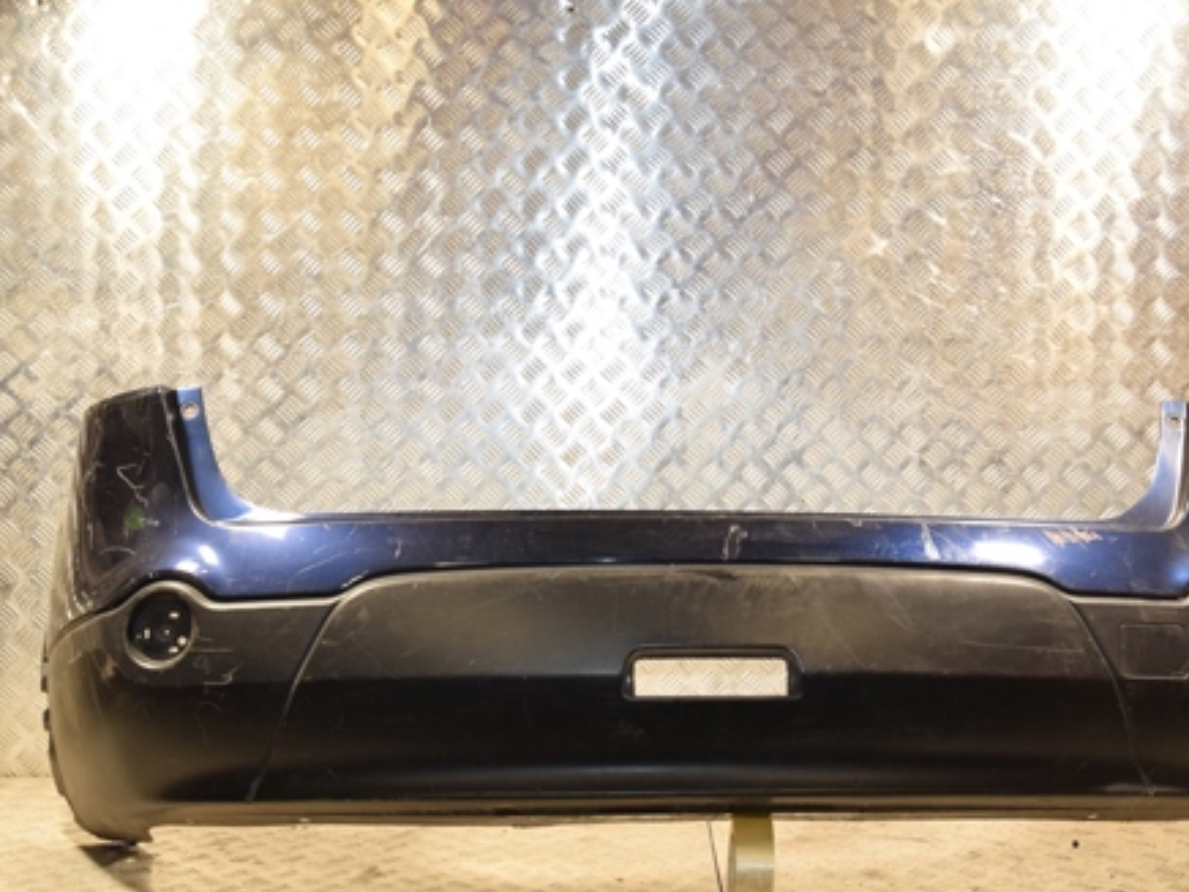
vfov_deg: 26.6
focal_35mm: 55
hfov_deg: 34.9
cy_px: 442
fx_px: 1889
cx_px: 622
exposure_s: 1/200
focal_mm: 26
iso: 800
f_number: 5
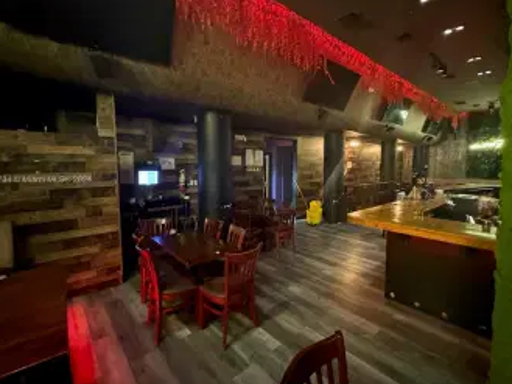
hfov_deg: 90.8
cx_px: 279
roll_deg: -0.3
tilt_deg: -5.0
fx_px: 252
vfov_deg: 74.7
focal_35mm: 17
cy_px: 180
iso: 2000
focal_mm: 2.22
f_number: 2.2
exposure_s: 1/24
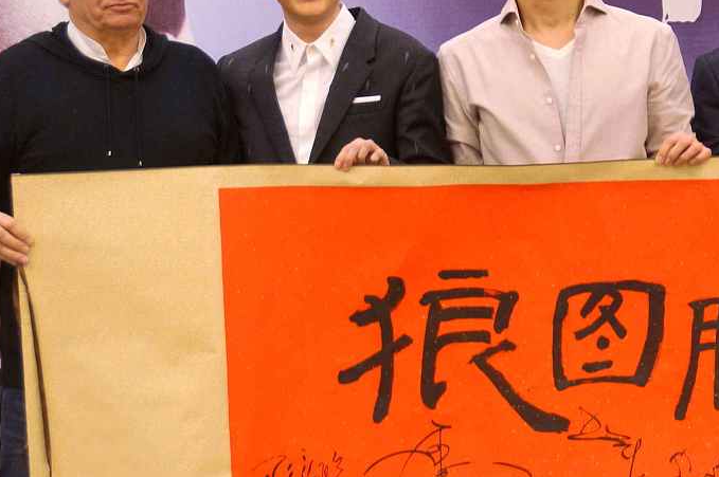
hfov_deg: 10.3
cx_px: 628
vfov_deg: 6.9
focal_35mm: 199
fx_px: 3967
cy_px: 182
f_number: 5.6
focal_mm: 75
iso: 200
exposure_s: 1/20
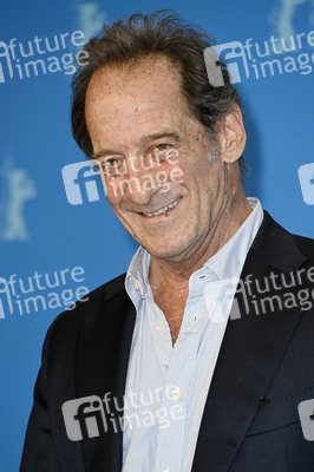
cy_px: 236
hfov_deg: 4.6
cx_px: 157
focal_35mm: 300
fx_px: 3932
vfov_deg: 6.9
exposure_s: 1/160
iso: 1000
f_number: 6.3
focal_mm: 300
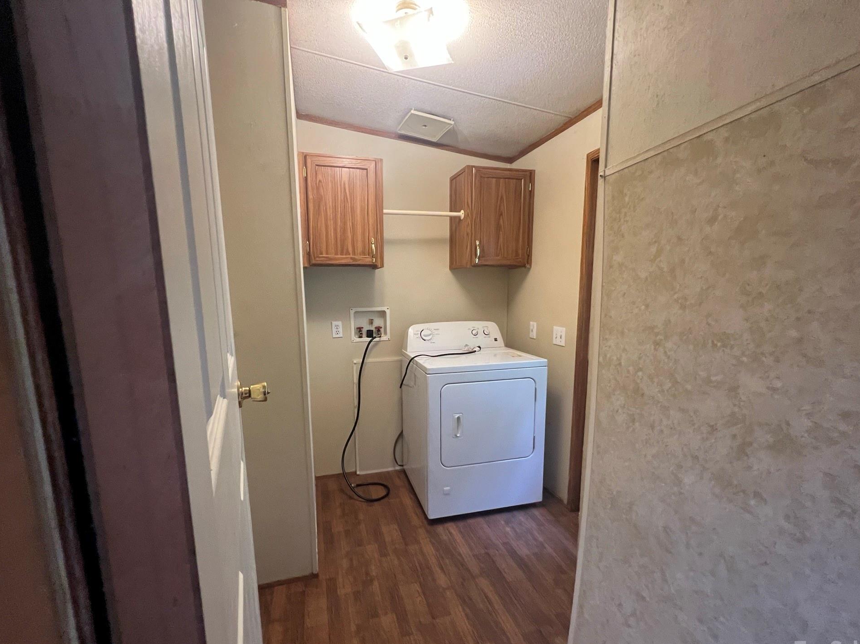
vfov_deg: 85.5
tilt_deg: -7.9
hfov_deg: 102.0
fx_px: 348
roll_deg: +1.4
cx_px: 410
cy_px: 346
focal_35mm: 14
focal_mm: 1.57
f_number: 1.8
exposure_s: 1/60
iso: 400
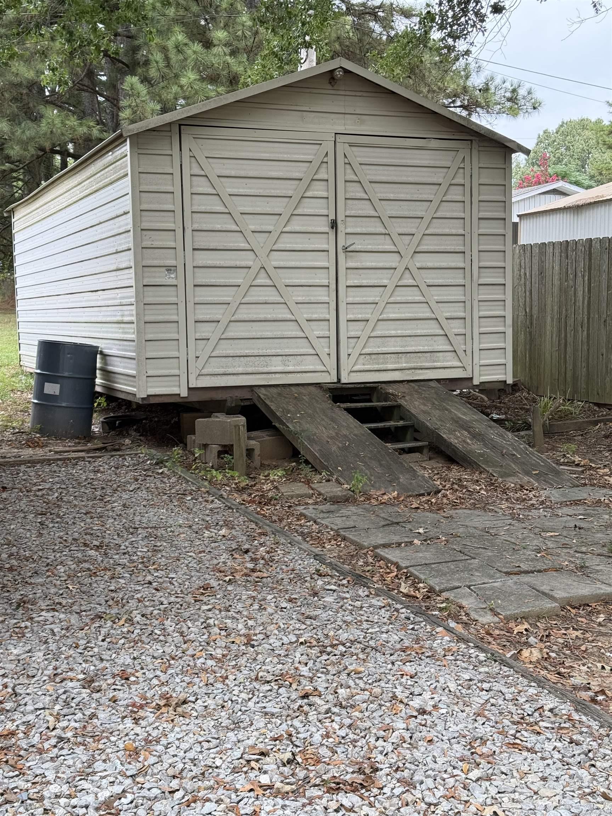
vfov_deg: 39.7
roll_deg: -1.6
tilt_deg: -3.8
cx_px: 306
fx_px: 1131
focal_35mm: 48
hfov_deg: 30.3
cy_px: 408
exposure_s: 1/463
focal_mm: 6.76
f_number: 1.78
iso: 100
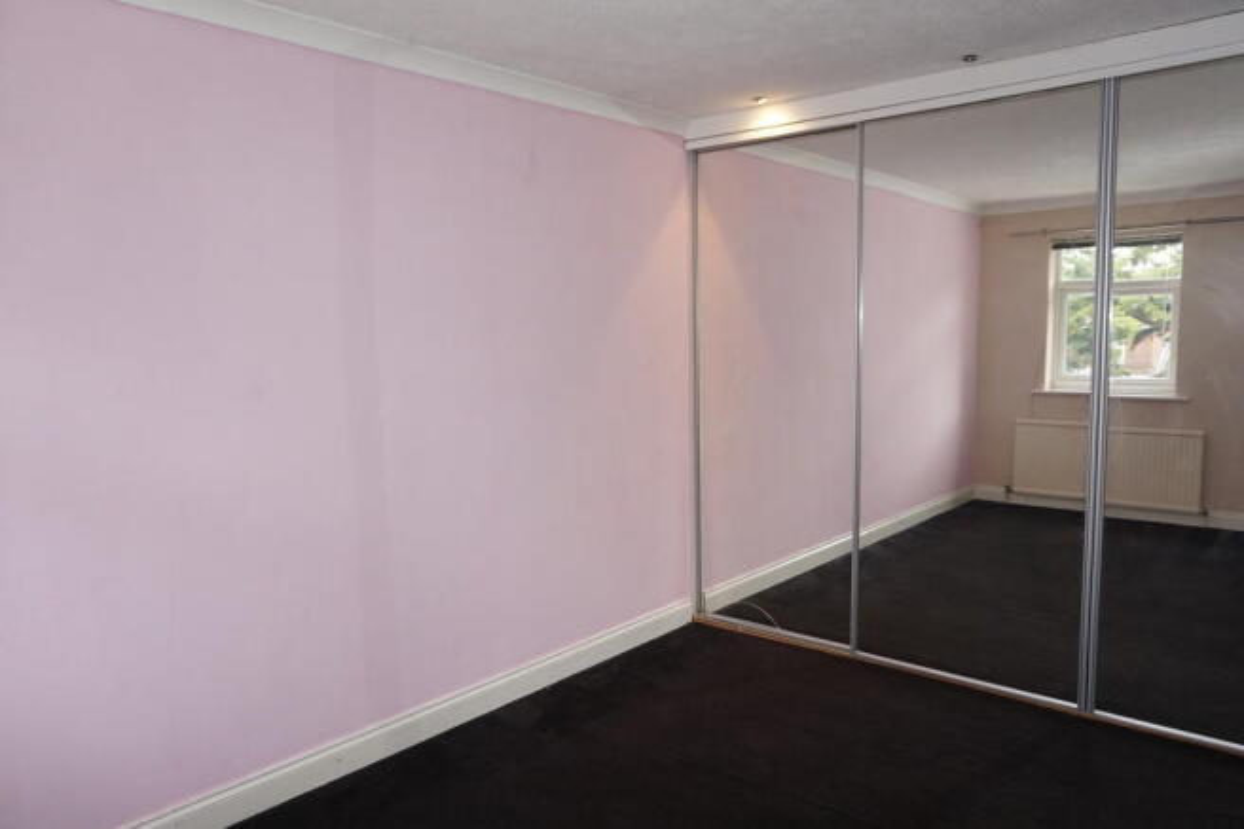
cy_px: 414
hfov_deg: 73.8
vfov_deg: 53.1
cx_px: 622
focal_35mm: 24
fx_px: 829
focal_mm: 16
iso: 800
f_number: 3.5
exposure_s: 1/160
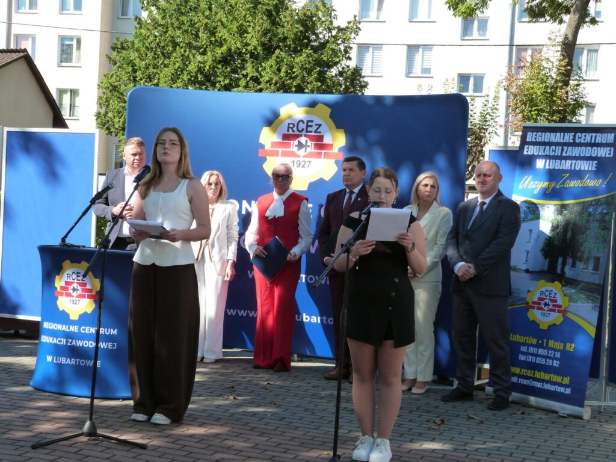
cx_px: 308
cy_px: 231
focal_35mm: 62
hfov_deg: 31.2
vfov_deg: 23.7
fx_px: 1103
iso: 160
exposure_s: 1/250
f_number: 4.5
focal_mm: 11
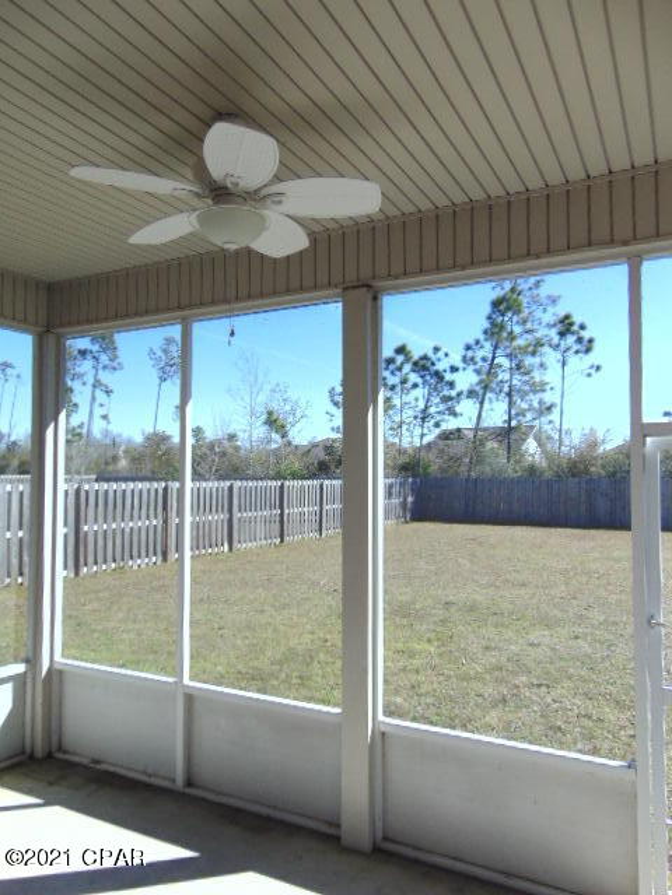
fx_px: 647
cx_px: 336
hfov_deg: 54.9
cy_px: 448
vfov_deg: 69.4
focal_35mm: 25
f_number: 3
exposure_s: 1/640
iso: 80
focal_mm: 4.5
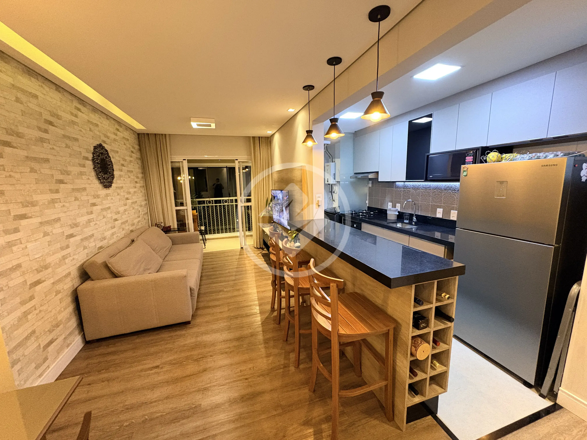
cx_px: 294
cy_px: 220
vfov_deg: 85.7
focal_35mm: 14
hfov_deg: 102.1
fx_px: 237
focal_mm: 2.22
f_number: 2.2
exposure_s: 1/60
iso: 500
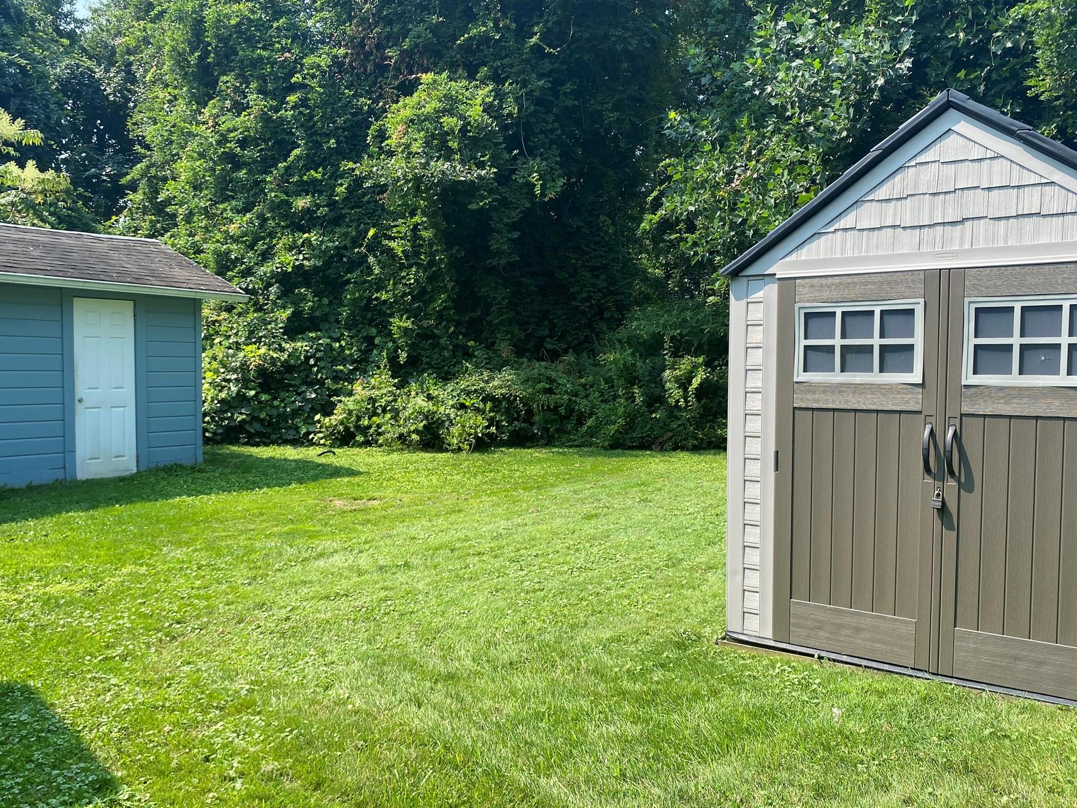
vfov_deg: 46.8
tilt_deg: -5.7
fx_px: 933
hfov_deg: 59.9
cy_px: 416
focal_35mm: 30
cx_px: 576
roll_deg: -0.7
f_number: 1.8
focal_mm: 4.25
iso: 32
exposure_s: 1/877
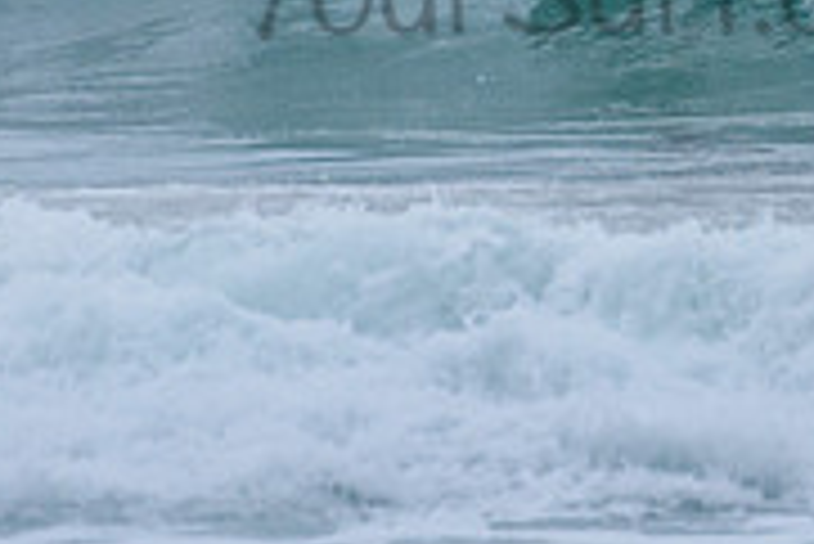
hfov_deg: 1.0
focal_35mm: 1967
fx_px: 44510
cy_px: -264
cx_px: 705
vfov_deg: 0.7
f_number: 5.6
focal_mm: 500
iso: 1600
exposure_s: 1/2000
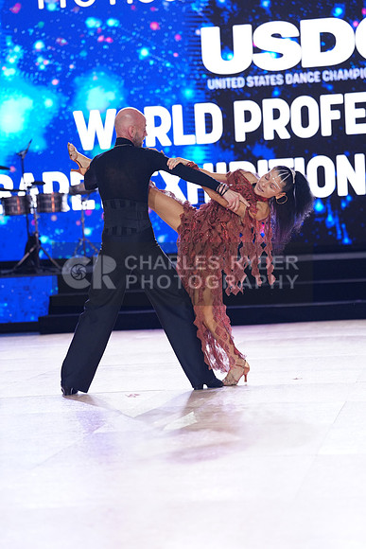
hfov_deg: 11.6
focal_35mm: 118
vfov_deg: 17.3
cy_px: 274
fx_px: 1798
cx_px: 183
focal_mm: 118
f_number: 2.8
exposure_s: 1/400
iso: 2000
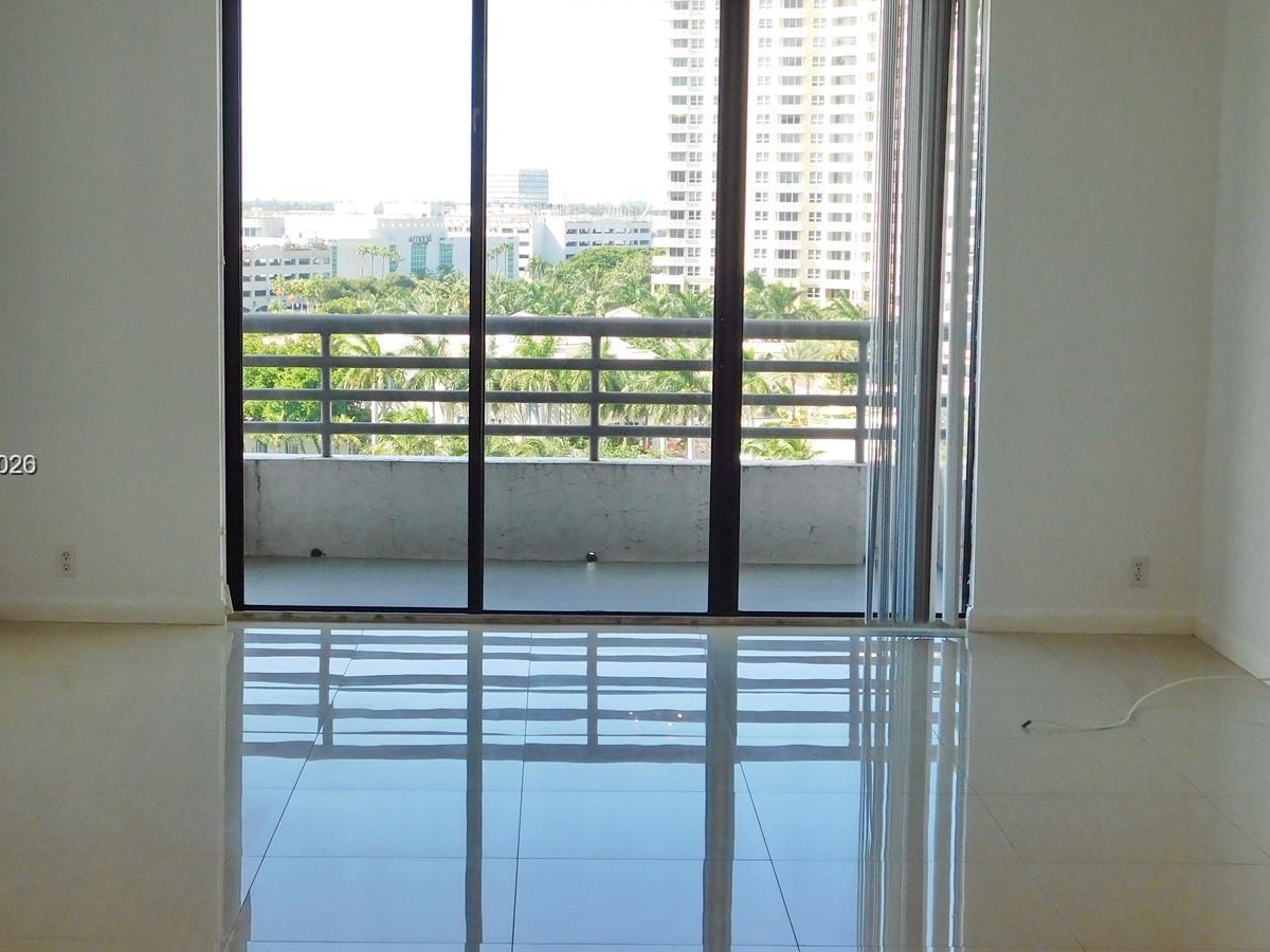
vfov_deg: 24.4
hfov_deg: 32.1
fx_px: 2201
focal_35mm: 60
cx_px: 554
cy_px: 466
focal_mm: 8
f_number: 3.7
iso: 125
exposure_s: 1/160
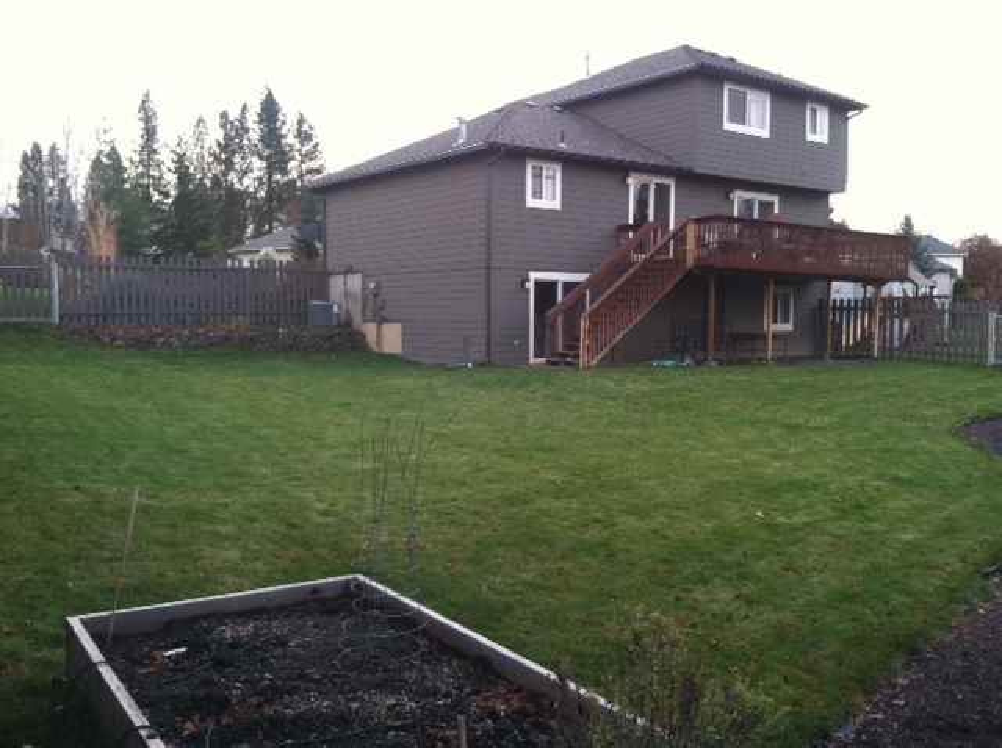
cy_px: 374
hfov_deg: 52.7
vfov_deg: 40.6
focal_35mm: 35
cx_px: 501
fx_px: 1012
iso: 100
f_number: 2.8
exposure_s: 1/60
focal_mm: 3.85
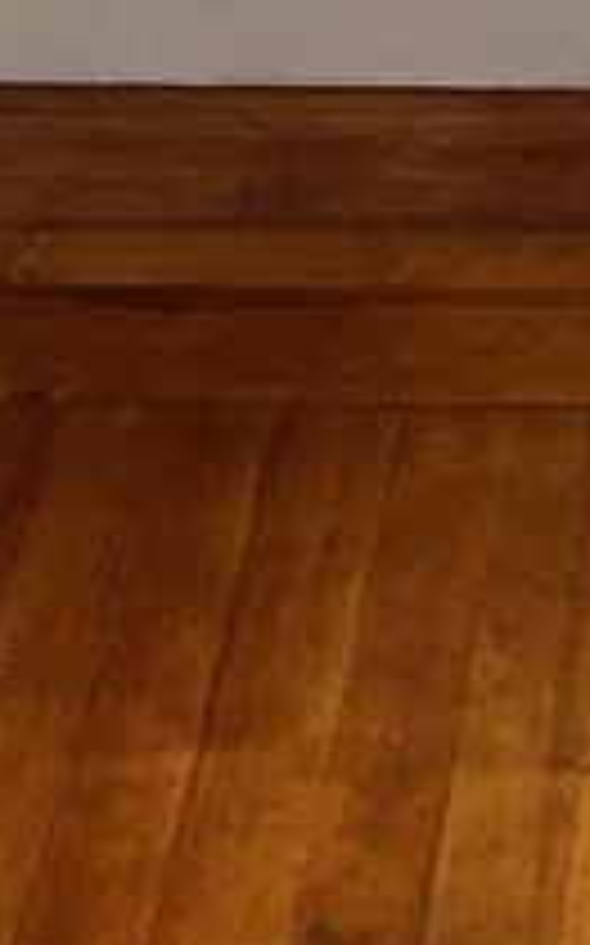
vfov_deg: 12.0
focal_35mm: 150
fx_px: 3864
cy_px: -1120
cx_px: 1279
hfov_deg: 8.2
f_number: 1.8
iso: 50
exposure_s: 1/120
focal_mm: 3
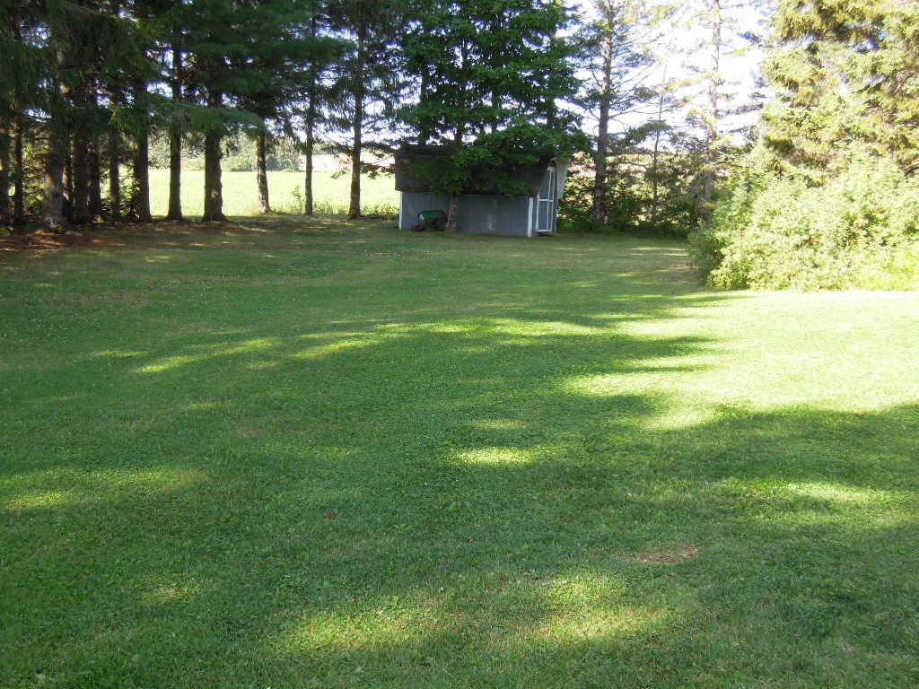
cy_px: 344
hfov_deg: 42.1
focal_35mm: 45
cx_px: 460
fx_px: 1195
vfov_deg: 32.2
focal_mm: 8.1
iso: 160
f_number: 3.5
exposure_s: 1/200
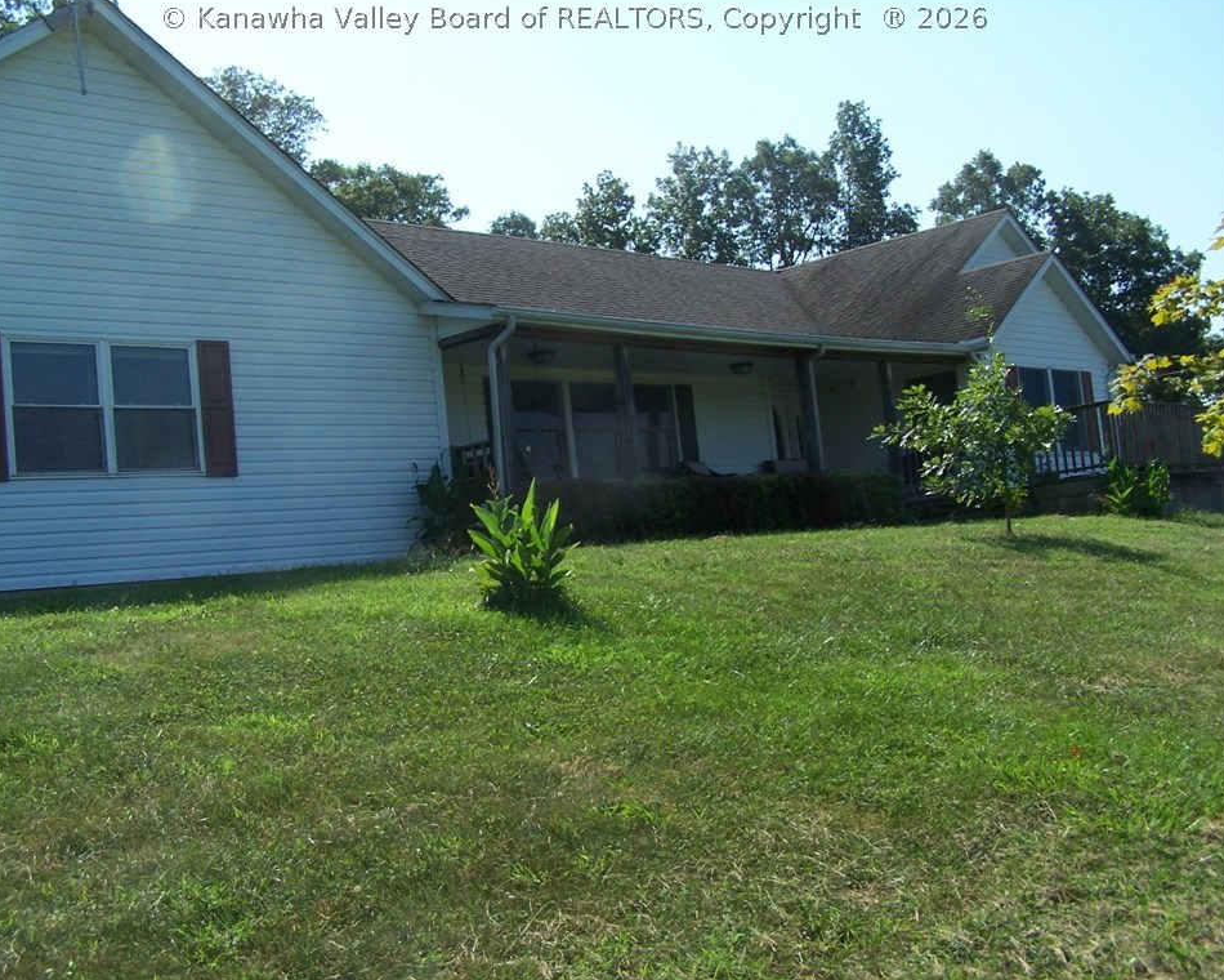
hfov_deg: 45.8
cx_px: 572
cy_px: 487
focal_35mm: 40
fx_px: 1449
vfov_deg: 37.3
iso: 80
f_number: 4
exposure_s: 1/500
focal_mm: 6.3
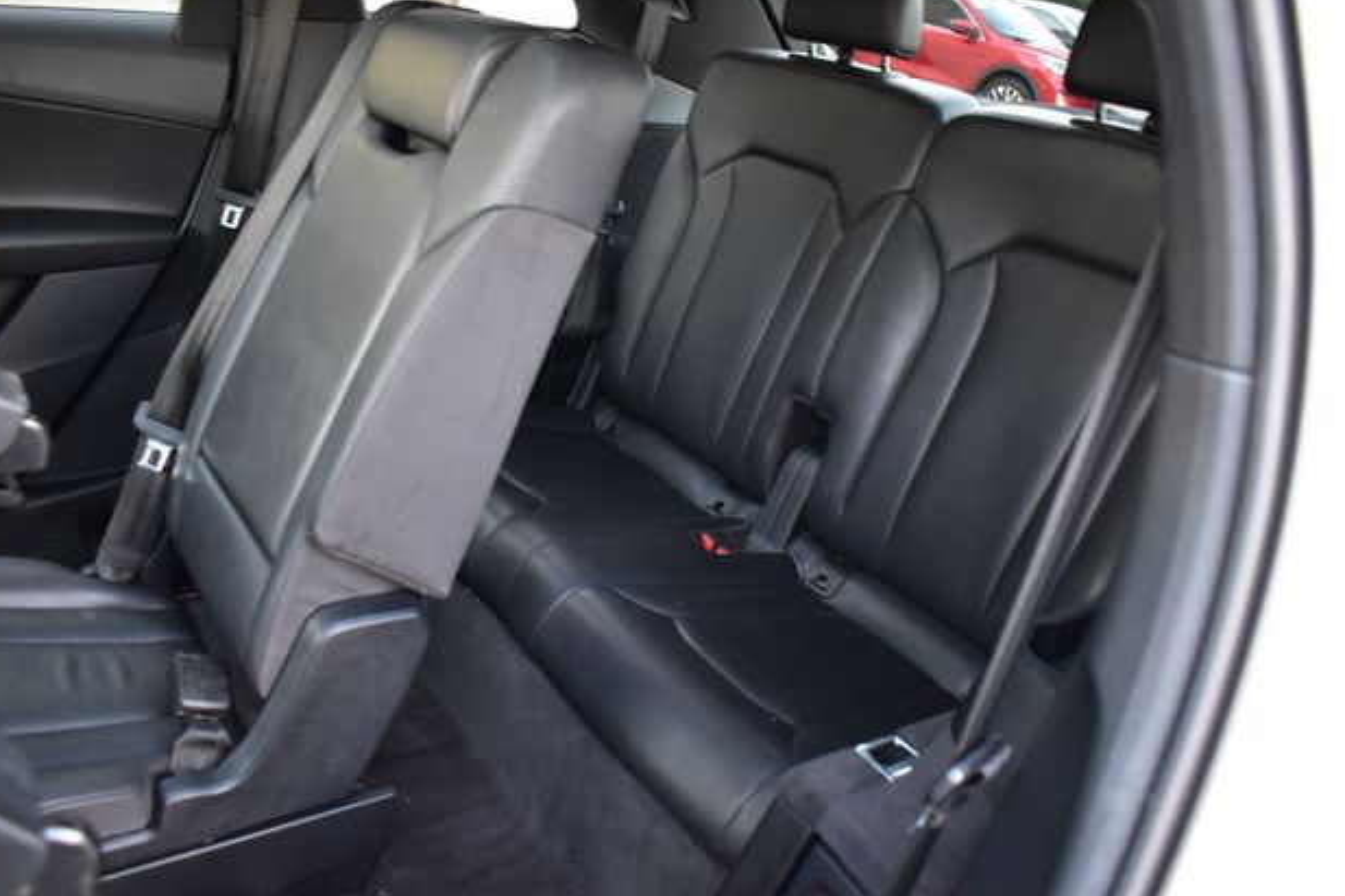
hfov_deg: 65.5
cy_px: 438
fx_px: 1046
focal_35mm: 28
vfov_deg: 46.4
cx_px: 671
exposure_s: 1/8
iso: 1600
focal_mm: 18
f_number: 3.5
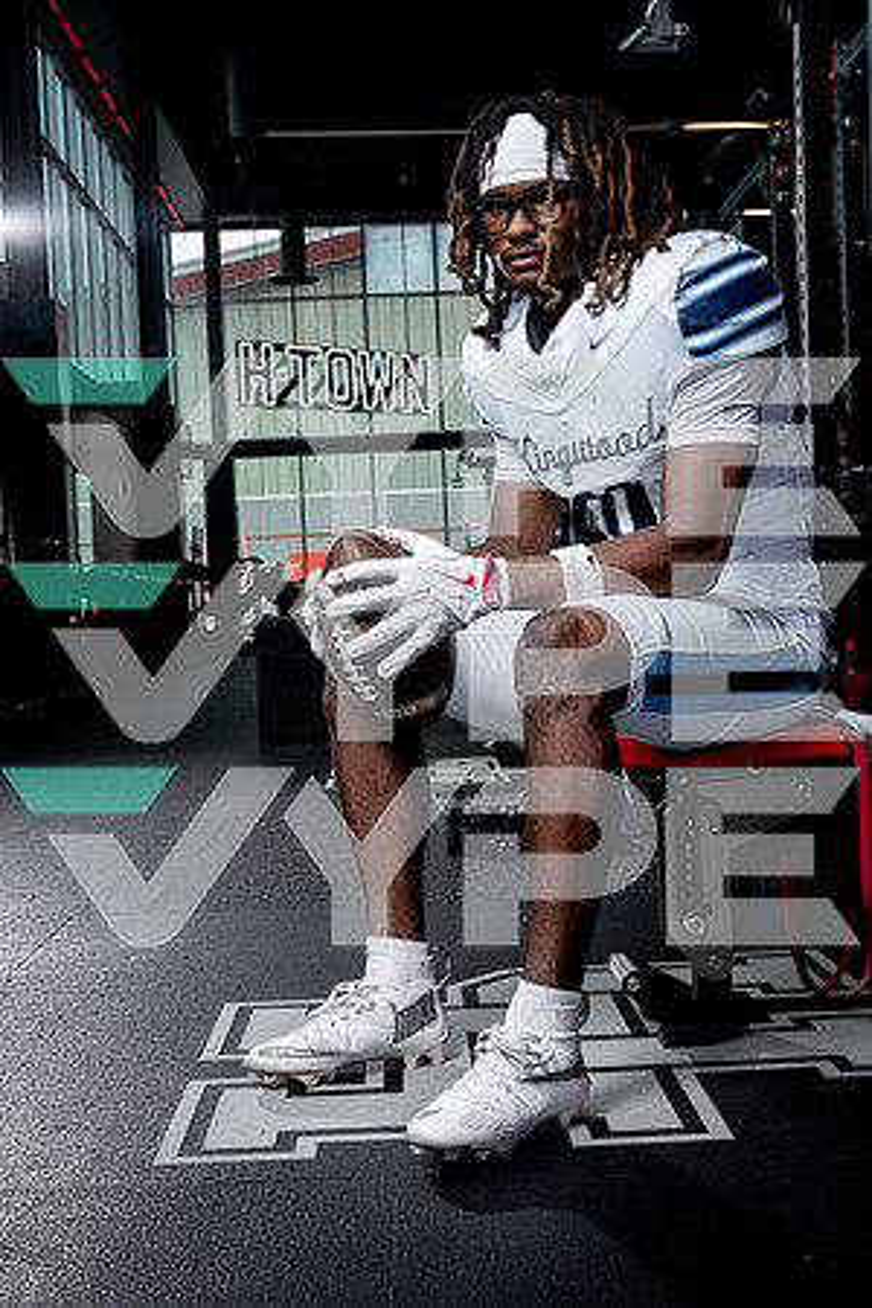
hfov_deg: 28.6
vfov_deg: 41.9
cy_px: 654
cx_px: 436
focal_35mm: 47
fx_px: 1708
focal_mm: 47
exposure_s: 1/250
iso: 640
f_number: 9
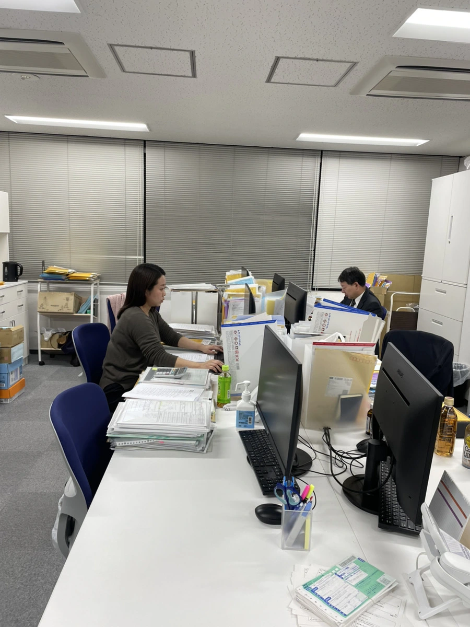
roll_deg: -1.9
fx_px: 471
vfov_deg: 67.3
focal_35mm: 26
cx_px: 235
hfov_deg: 53.1
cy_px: 314
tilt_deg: -10.0
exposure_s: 1/120
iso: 64
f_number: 1.6
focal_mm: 4.2
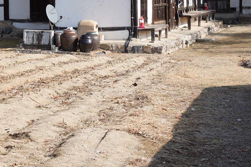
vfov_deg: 11.8
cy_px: 5
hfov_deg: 17.2
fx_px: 802
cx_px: -27
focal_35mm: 115
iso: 100
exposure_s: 1/100
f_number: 10
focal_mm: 39
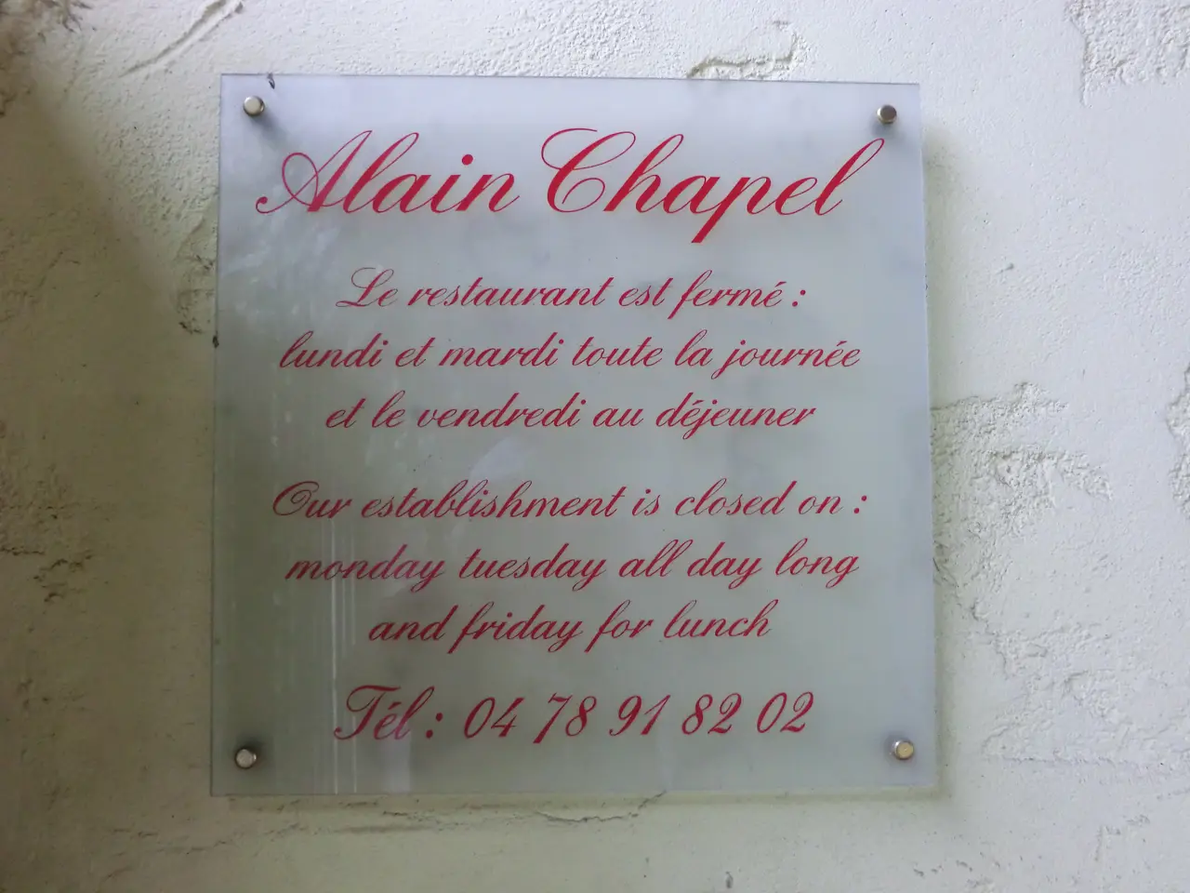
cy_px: 446
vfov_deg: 41.8
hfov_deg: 54.0
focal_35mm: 34
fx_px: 1169
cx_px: 595
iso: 400
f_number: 3.6
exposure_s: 1/60
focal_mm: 6.1
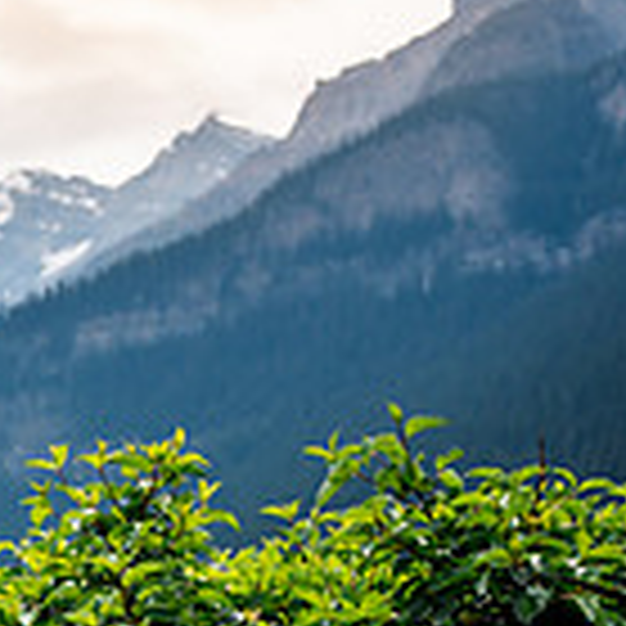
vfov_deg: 13.9
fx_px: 2537
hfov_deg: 12.3
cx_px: -671
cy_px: 561
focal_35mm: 124
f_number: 3.2
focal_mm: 35
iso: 200
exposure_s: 1/2500
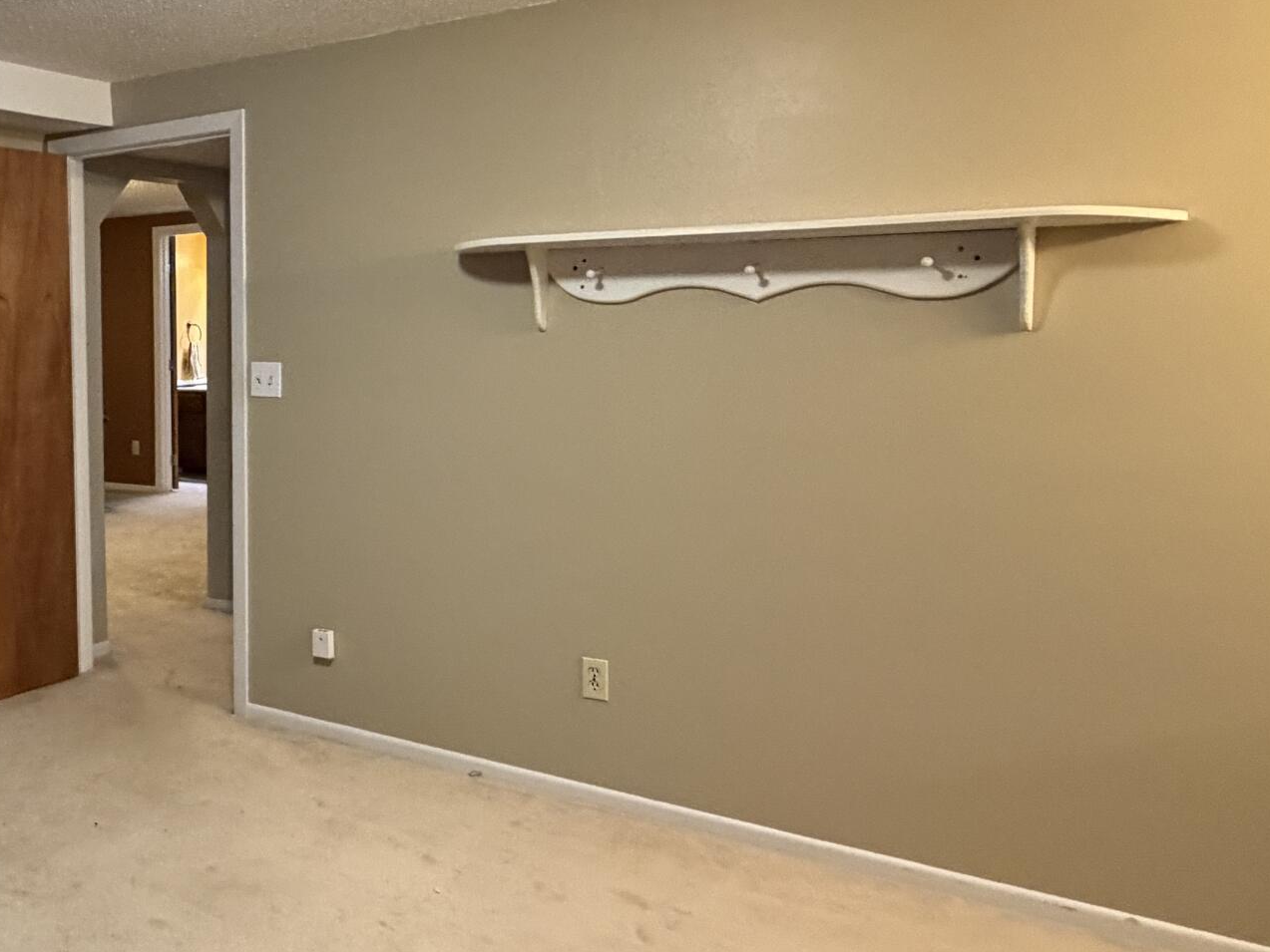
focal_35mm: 33
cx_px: 129
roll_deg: +1.1
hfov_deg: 49.4
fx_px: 1211
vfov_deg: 42.9
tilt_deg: -5.9
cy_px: 448
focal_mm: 2.22
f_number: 2.2
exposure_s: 1/60
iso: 640
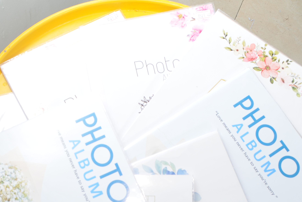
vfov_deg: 27.0
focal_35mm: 49
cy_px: 161
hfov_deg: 39.7
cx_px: 93
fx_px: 411
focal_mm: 20
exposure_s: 1/80
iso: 200
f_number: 9
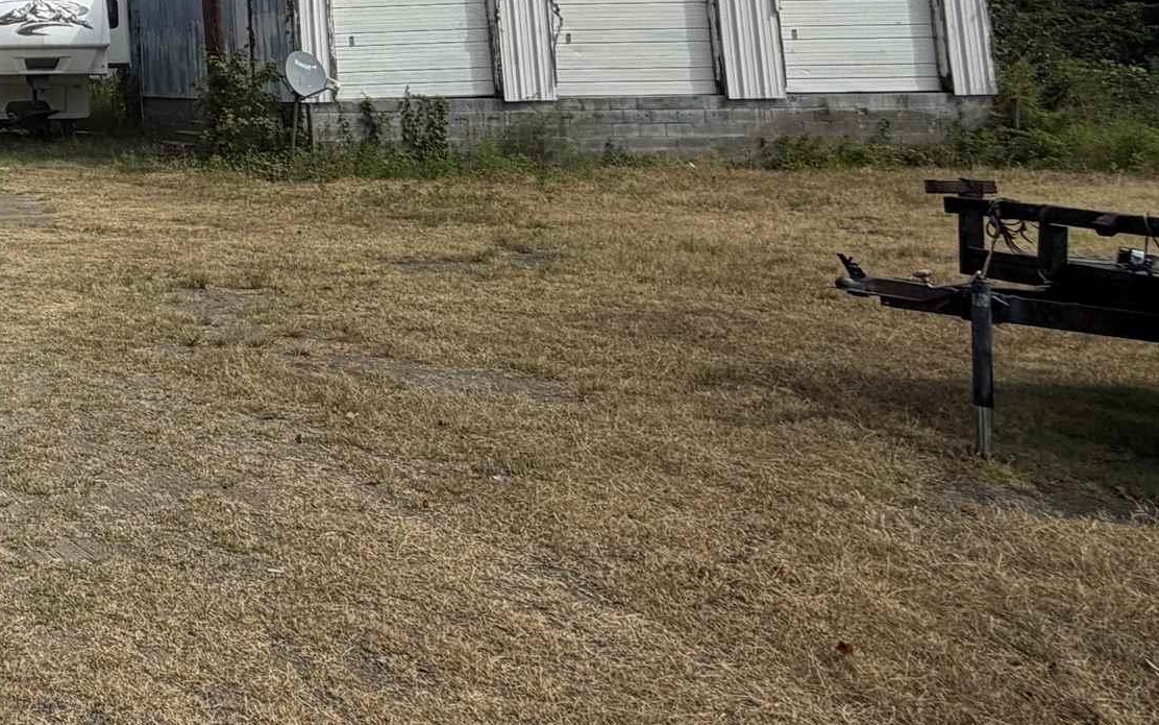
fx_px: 1295
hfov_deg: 36.0
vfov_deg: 28.6
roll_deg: +0.8
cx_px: -273
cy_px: -56
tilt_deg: +6.4
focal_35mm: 41
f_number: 2.2
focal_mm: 2.22
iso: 20
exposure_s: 1/1167
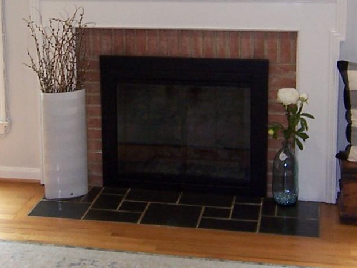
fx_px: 784
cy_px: 50
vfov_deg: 19.2
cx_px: 116
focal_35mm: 76
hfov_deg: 25.5
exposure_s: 1/30
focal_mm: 3.8
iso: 64
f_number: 2.8
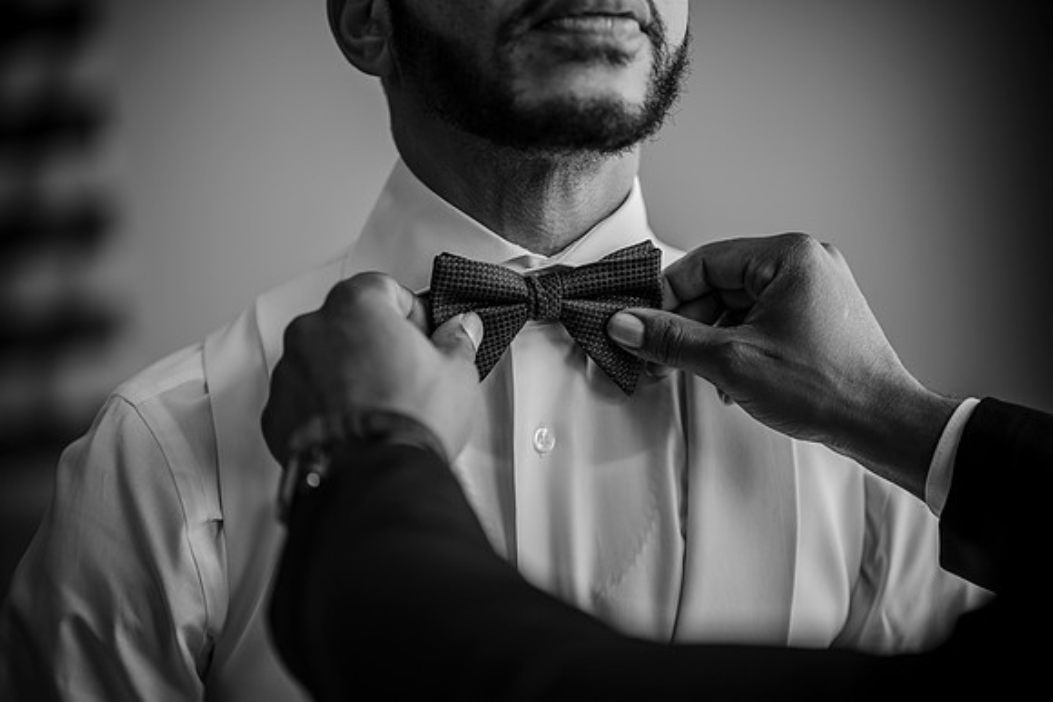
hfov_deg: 23.9
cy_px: 351
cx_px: 526
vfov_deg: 16.1
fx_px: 2487
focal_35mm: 85
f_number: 1.8
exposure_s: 1/400
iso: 100
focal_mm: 85
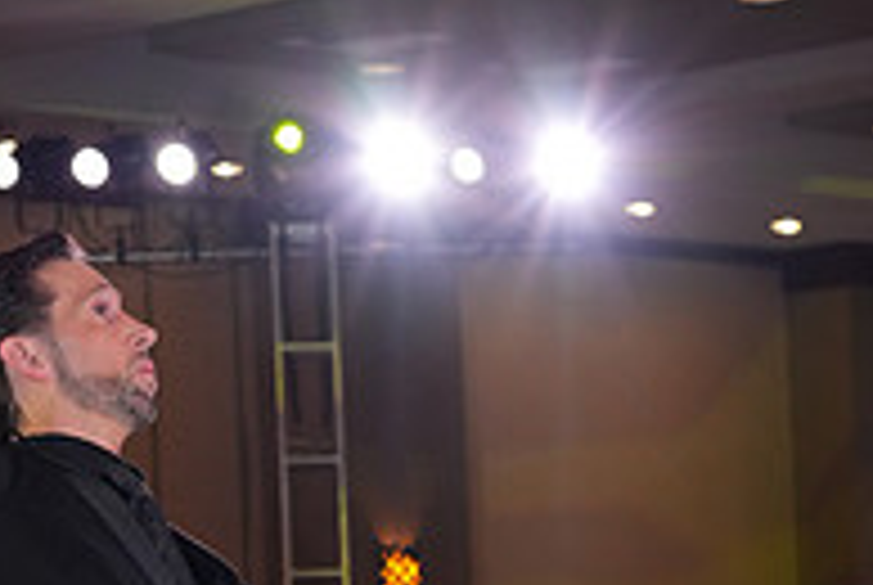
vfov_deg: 7.3
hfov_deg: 11.2
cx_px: 844
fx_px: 4420
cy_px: 1071
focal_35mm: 182
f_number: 4.5
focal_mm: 61
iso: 1250
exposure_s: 1/200
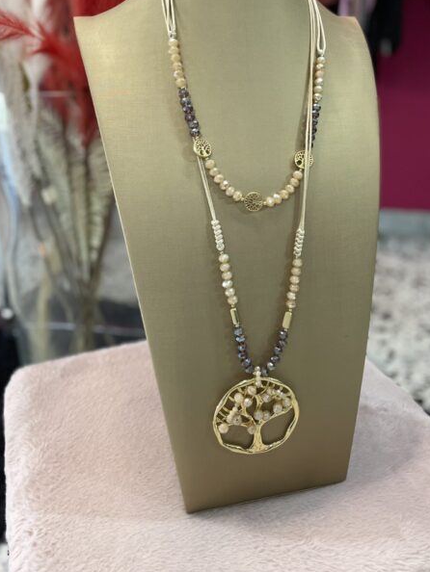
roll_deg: -1.0
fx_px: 579
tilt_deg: -15.9
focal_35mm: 35
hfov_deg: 40.5
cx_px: 265
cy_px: 195
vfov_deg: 51.7
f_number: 1.6
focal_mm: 4.2
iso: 100
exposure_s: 1/50
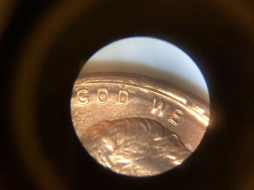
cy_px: 95
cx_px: 127
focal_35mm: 60
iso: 400
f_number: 2.2
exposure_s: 1/60
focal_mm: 4.12
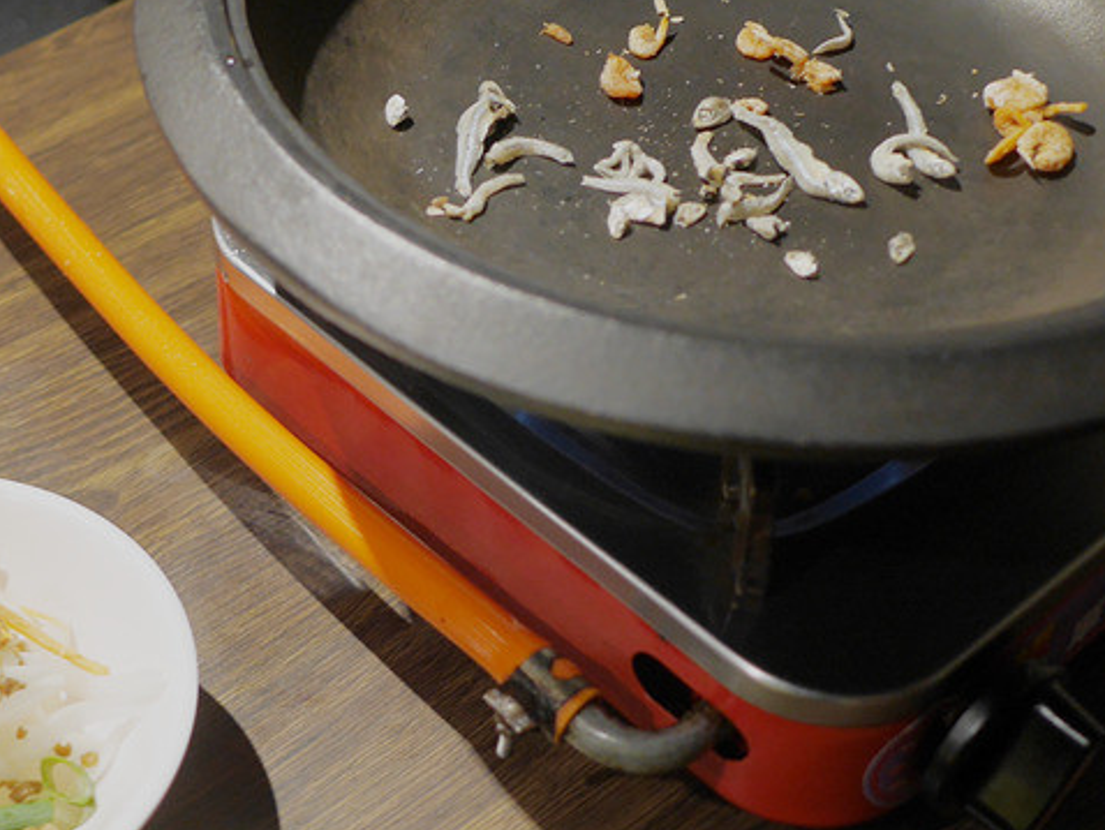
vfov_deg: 21.2
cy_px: 572
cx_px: 321
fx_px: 2204
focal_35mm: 69
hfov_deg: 27.9
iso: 400
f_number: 1.7
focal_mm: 15
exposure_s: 1/60
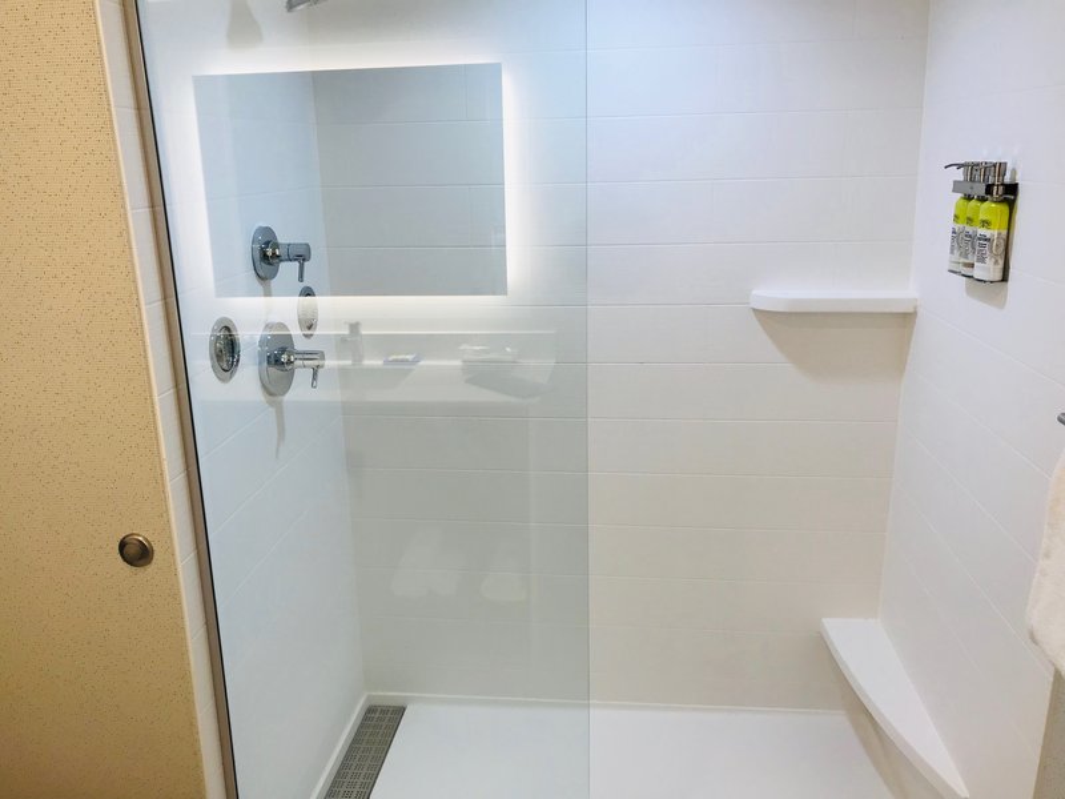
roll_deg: +0.6
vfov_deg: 49.7
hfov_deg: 63.4
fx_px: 861
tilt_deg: -15.5
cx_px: 532
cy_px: 400
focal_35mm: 28
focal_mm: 3.99
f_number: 1.8
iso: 32
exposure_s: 1/120
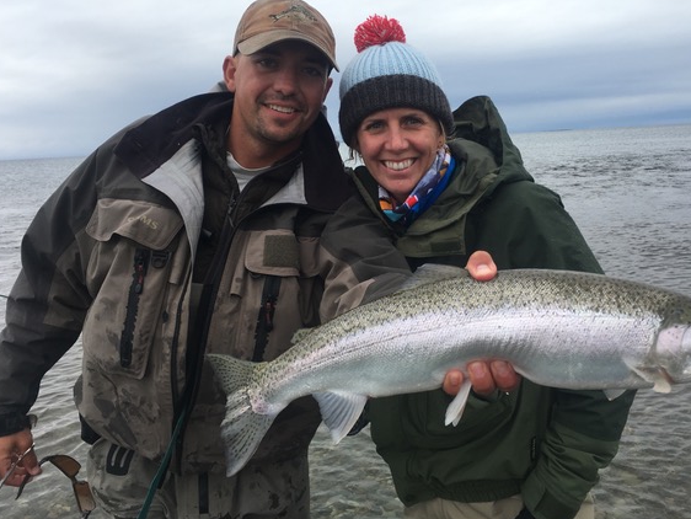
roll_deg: +2.7
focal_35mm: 33
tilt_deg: -8.6
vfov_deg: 42.9
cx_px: 379
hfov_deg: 55.2
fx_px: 659
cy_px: 235
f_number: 2.2
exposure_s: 1/712
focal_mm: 4.15
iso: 25
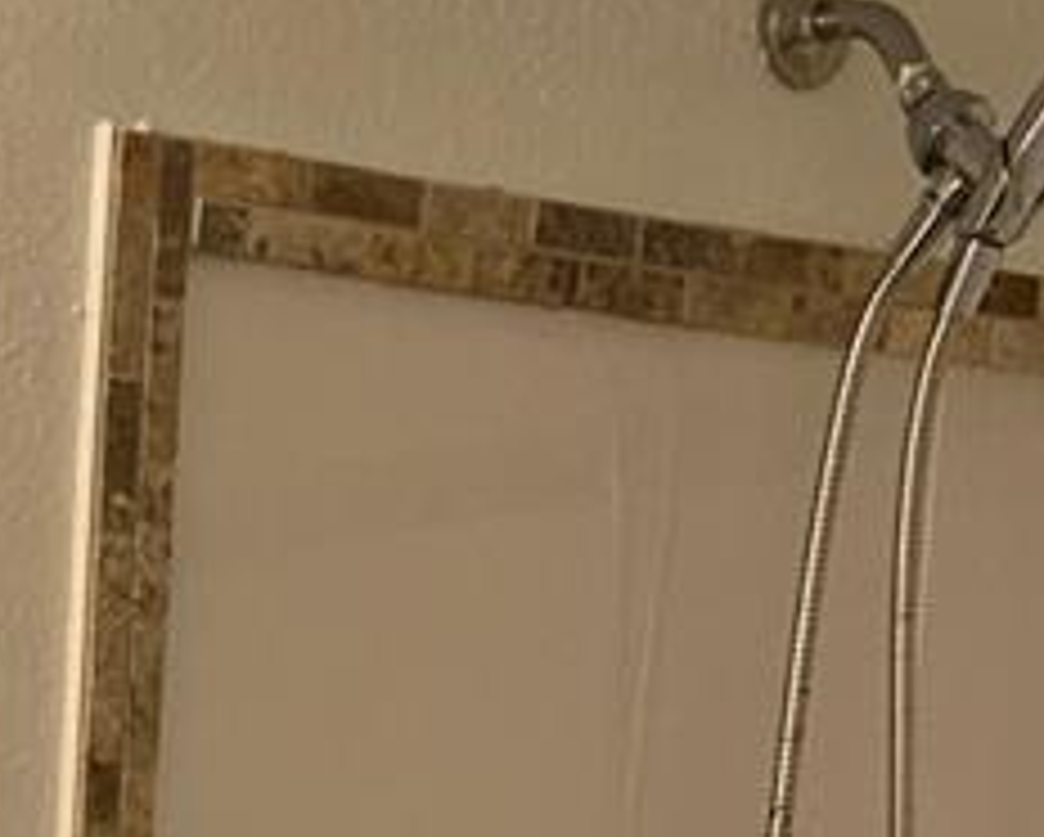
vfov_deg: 10.2
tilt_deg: -10.1
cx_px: -855
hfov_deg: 13.2
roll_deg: -0.5
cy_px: 2034
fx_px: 4051
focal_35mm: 131
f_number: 1.8
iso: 80
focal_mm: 4.25
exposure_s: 1/60
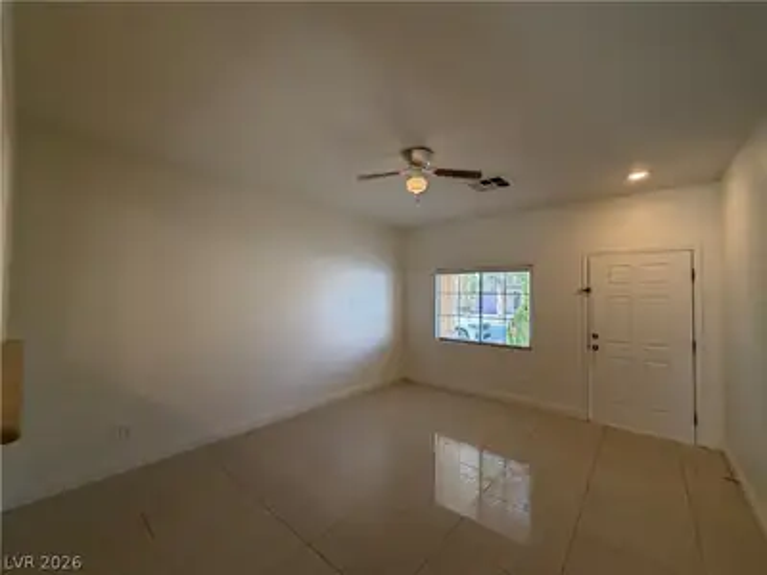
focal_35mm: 14
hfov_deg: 102.1
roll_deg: -0.7
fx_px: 310
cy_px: 288
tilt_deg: +0.8
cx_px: 384
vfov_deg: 85.7
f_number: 2.2
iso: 250
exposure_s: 1/120
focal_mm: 2.22
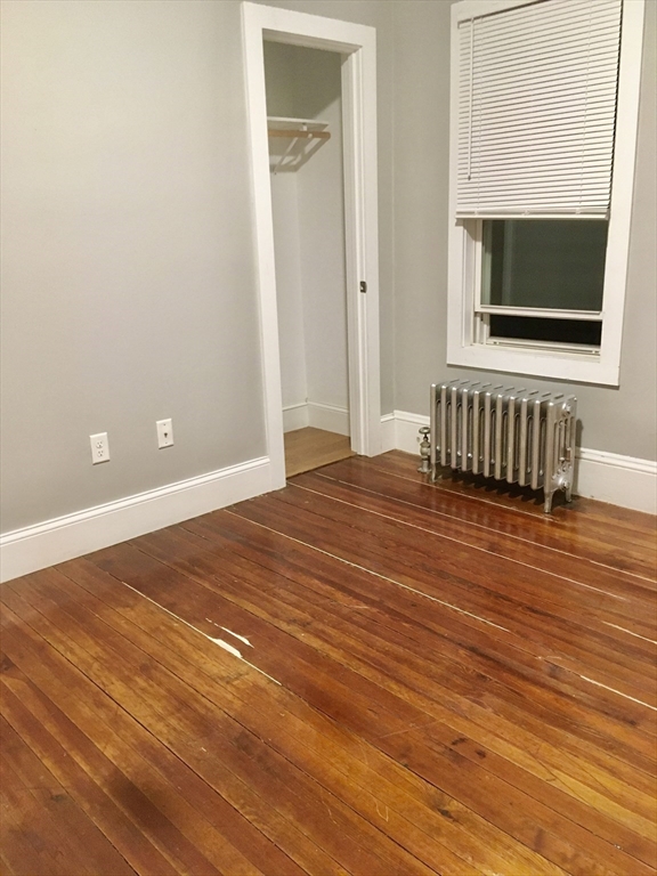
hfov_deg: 48.2
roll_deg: +2.1
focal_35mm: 29
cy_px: 438
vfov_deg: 61.7
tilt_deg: -15.2
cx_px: 328
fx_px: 734
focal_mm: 4.15
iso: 200
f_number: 2.2
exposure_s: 1/20
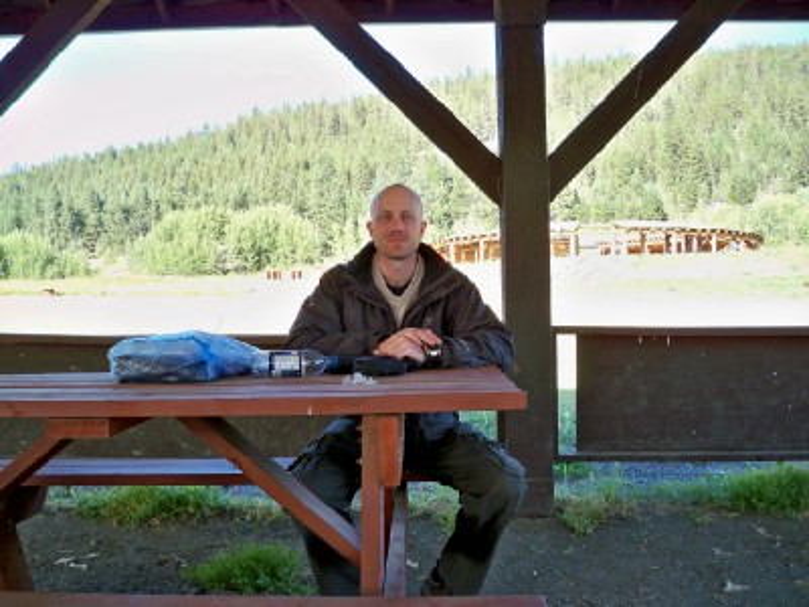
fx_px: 818
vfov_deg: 40.7
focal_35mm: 35
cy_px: 304
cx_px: 404
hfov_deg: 52.6
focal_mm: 6.3
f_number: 3.1
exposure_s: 1/100
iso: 80
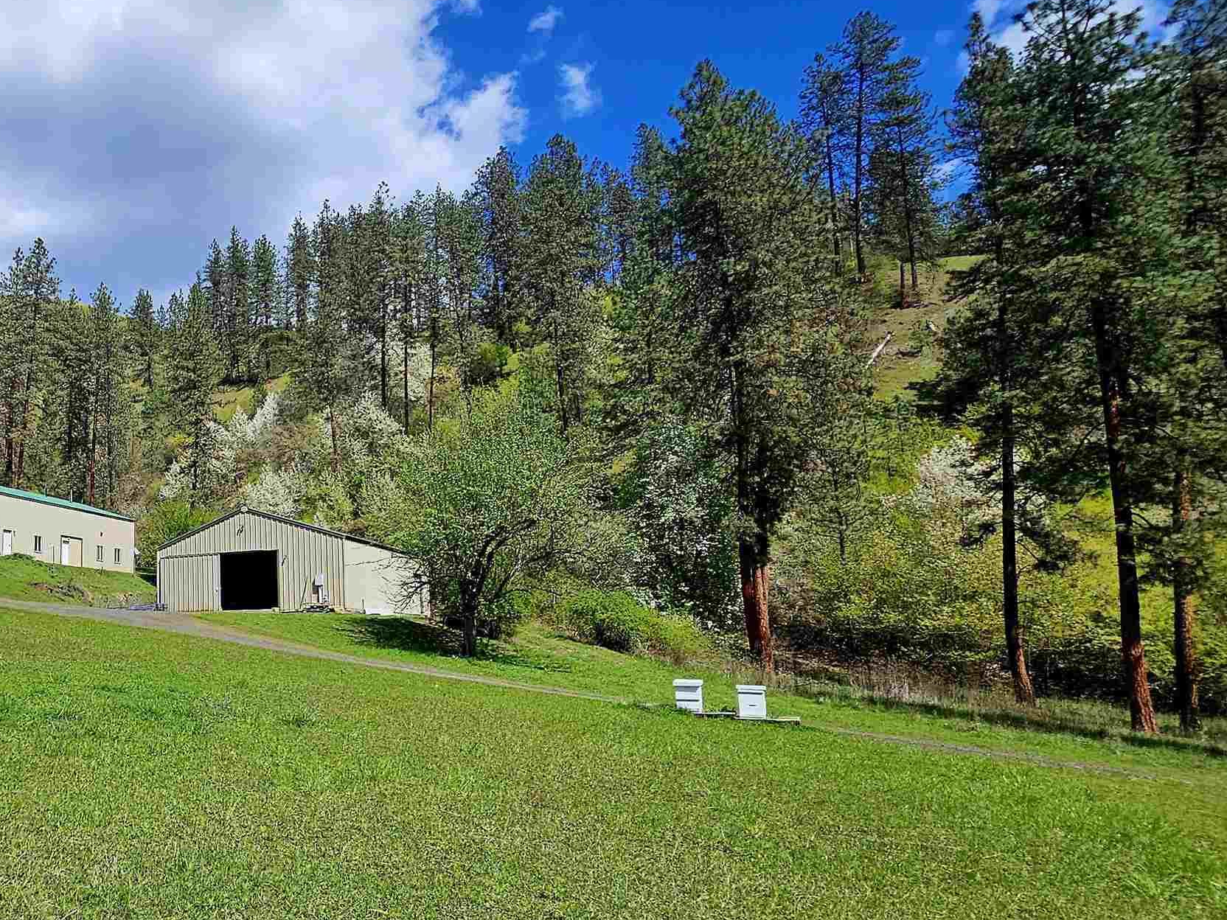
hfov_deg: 61.8
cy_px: 532
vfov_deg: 56.6
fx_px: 851
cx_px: 153
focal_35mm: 24
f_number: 2.2
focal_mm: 2.2
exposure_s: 1/3333
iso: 50
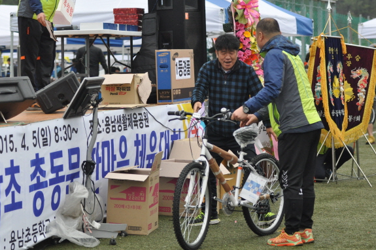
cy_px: 128
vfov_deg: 4.1
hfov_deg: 6.2
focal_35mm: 334
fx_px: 3484
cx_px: 203
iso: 1250
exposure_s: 1/1600
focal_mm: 200
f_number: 4
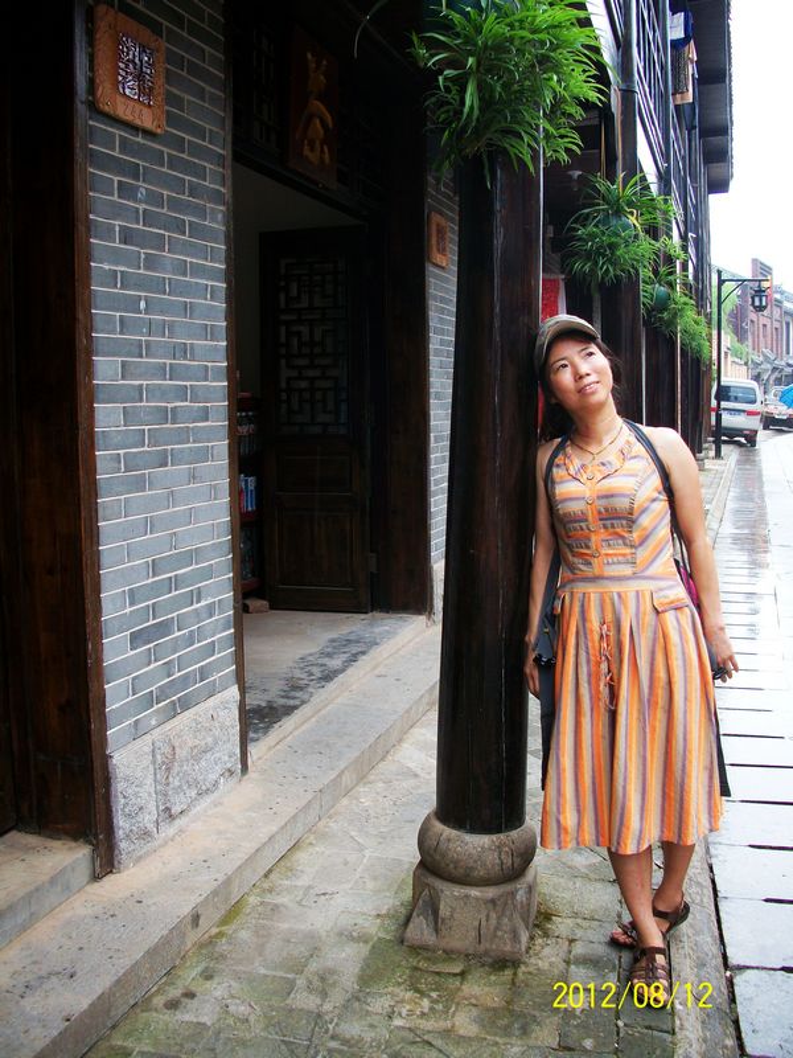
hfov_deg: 40.7
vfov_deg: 52.6
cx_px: 396
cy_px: 529
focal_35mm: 35
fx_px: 1069
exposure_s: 1/100
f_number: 3.1
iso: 80
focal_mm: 6.3
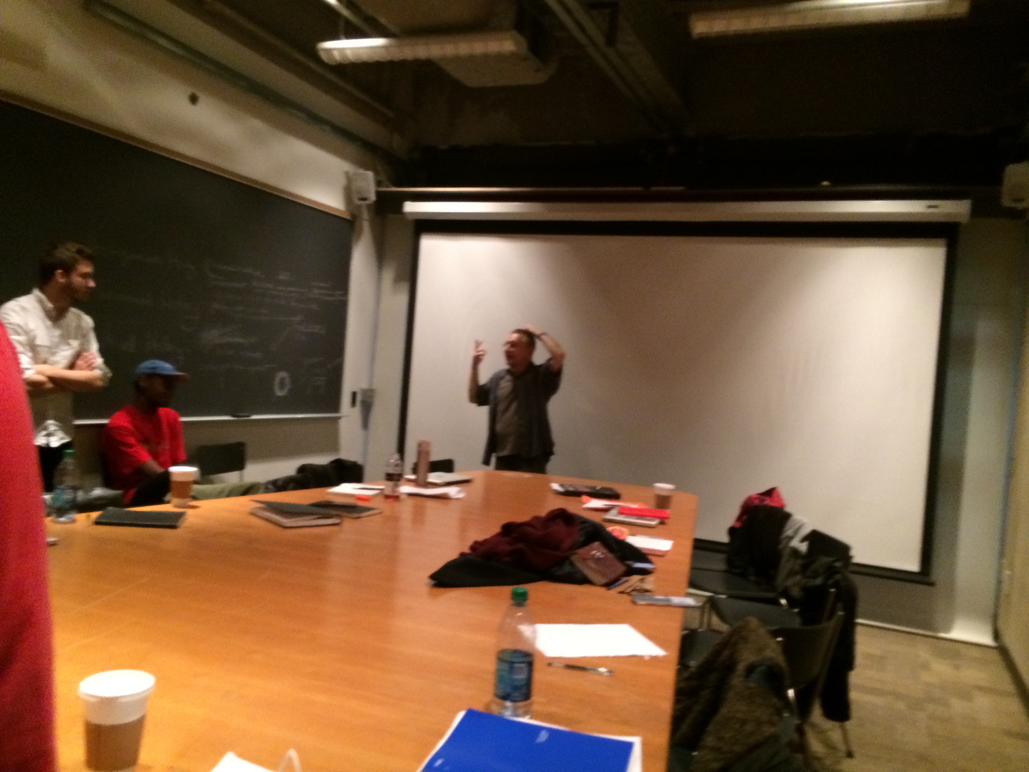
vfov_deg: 46.8
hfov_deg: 60.0
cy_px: 386
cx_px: 514
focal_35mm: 30
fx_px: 892
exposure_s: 1/15
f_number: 2.2
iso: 400
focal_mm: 4.12
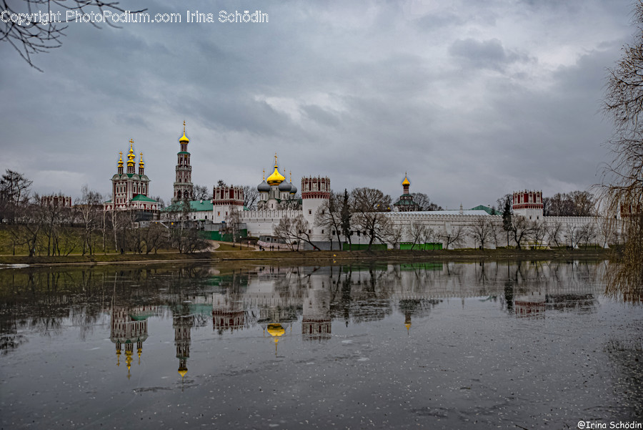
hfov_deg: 55.8
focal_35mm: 34
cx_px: 322
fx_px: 608
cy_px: 215
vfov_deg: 38.9
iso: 100
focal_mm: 34
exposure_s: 1/80
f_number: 2.8
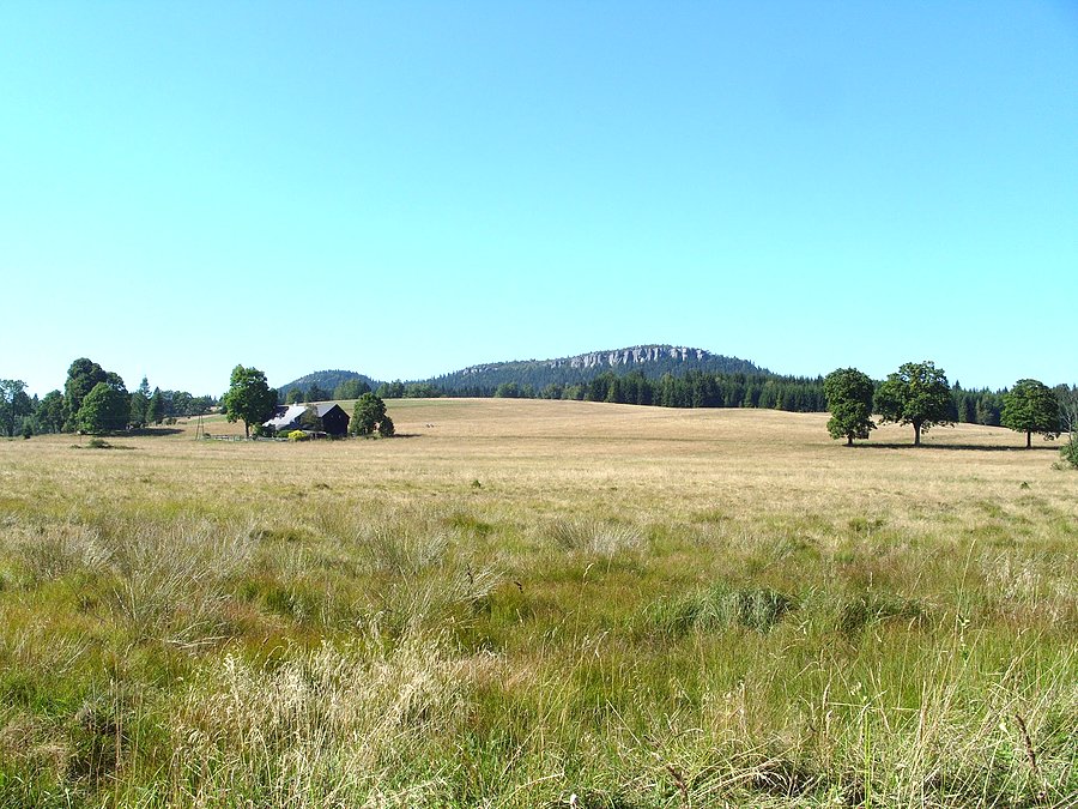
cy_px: 404
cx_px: 539
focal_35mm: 35
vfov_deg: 40.7
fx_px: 1090
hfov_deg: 52.6
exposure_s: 1/350
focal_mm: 7.8
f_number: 6.3
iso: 80
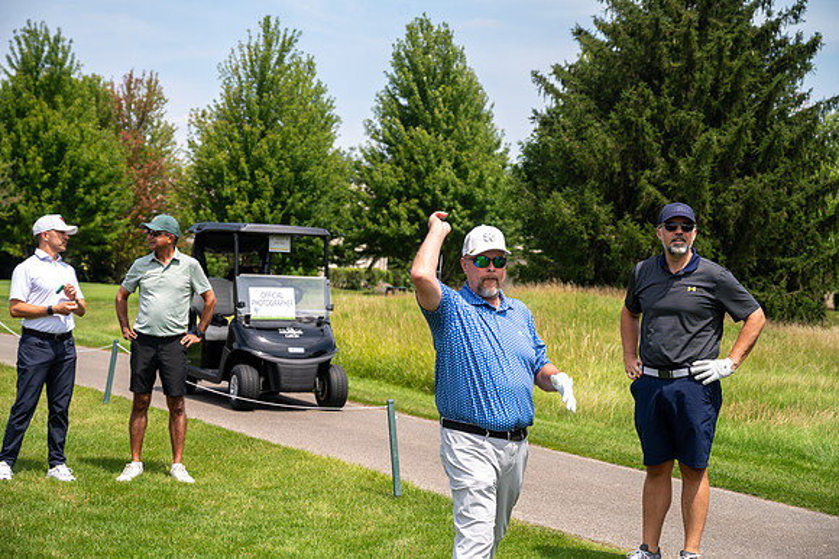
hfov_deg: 28.9
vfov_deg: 19.4
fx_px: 1630
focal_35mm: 70
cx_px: 420
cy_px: 280
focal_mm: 70
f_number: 5
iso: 250
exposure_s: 1/1250
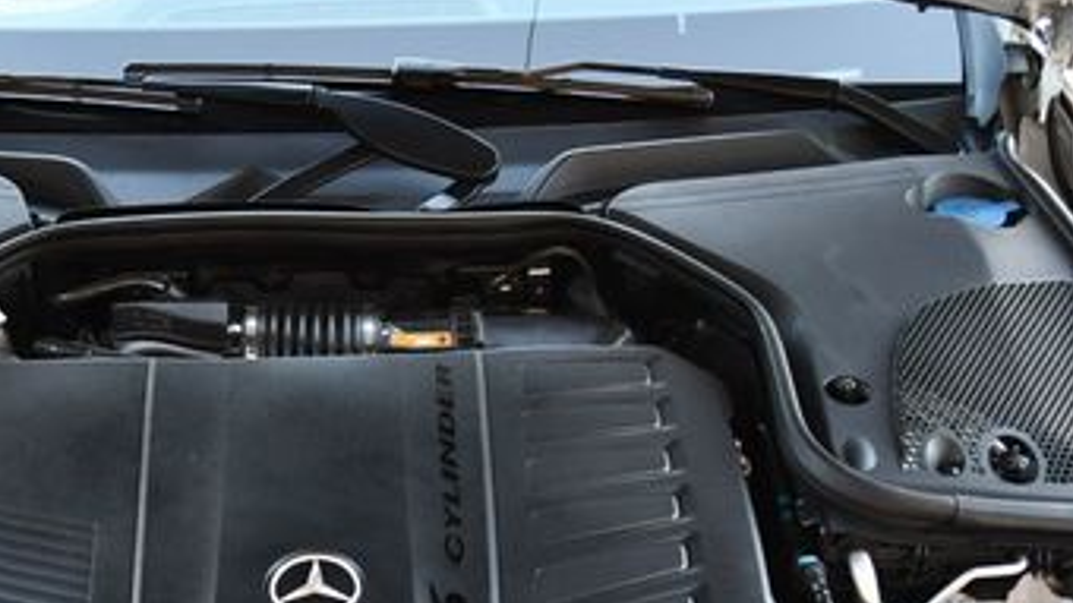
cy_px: 638
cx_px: 268
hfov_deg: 29.3
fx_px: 2019
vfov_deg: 16.5
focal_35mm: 71
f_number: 3.5
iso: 800
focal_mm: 18
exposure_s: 1/250
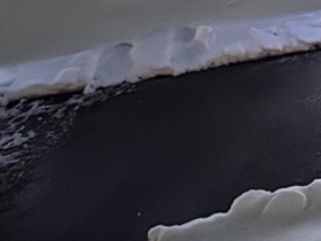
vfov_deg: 17.7
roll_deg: -0.6
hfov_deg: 22.2
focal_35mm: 75
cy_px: -112
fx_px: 695
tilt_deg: -10.2
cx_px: 460
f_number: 2.2
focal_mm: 2.22
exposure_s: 1/10
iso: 1250
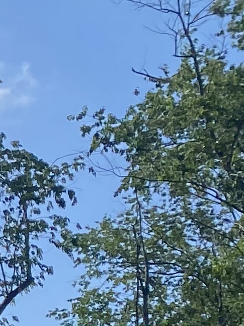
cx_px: -597
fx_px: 1523
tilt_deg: +6.1
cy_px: 577
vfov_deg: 11.4
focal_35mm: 162
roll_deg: -1.7
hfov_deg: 7.5
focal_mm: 4.25
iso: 32
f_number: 1.8
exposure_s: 1/3846
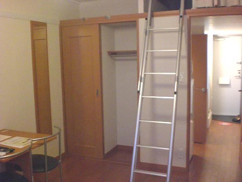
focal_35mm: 38
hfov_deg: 49.0
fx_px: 266
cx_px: 121
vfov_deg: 37.7
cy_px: 91
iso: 800
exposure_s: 1/15
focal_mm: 6.3
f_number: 3.1
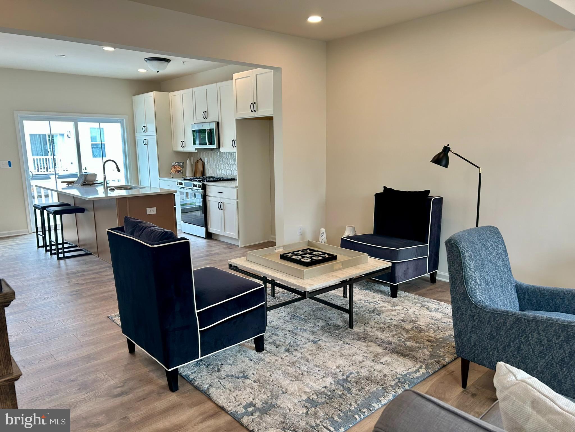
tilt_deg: -10.0
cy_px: 216
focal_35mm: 26
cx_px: 288
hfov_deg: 67.3
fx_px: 432
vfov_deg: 53.1
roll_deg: +1.0
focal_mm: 5.7
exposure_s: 1/120
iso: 50
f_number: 1.5
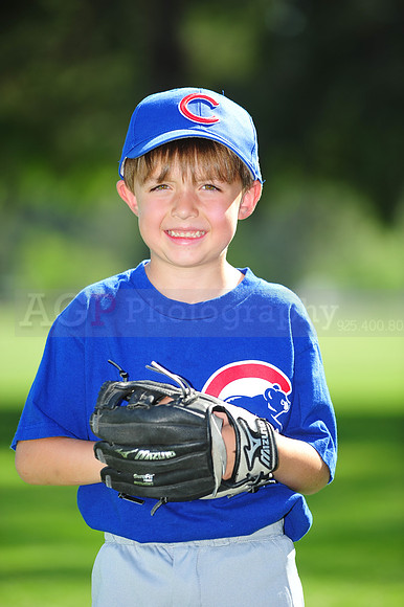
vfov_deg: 10.3
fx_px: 3370
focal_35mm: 200
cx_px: 202
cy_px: 304
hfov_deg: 6.9
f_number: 4.5
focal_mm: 200
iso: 200
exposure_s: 1/500
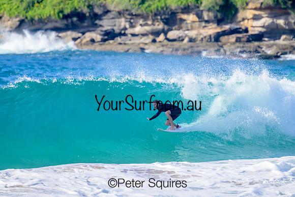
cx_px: 150
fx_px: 6820
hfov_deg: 2.5
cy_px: 97
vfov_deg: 1.7
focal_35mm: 832
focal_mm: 800
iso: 1600
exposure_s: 1/2000
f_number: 11
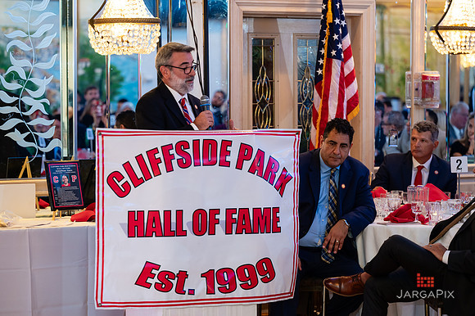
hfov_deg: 17.1
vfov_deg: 11.4
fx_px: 1579
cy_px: 152
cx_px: 228
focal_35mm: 120
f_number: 3.2
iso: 1250
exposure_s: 1/125
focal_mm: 115
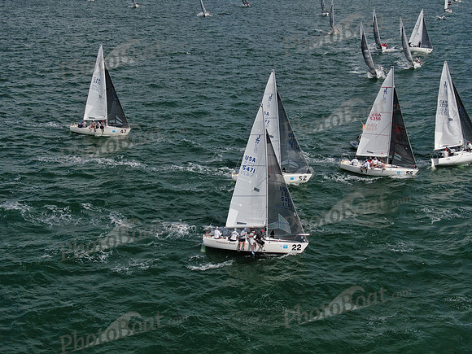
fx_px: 654
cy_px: 177
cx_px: 236
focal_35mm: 48
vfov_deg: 30.3
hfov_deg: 39.7
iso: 100
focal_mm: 8.6
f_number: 3.8
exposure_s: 1/1600
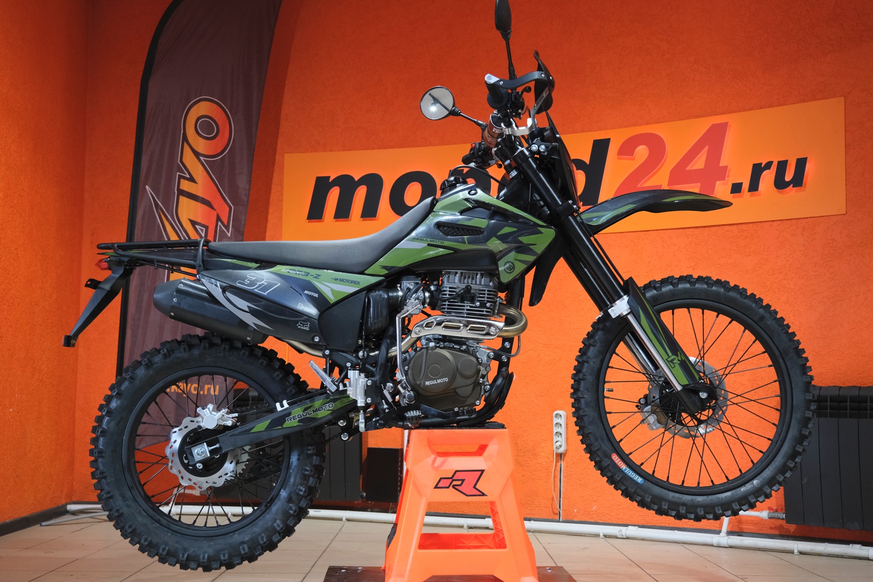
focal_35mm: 41
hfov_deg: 47.4
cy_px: 291
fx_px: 994
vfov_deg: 32.6
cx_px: 436
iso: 1600
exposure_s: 1/100
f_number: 4
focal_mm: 27.5
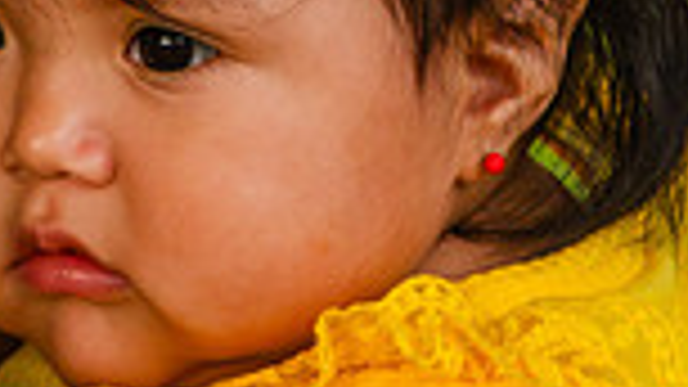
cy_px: -90
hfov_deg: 1.8
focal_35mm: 1187
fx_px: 21651
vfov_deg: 1.0
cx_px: 229
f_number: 5.6
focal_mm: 200
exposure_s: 1/250
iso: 400
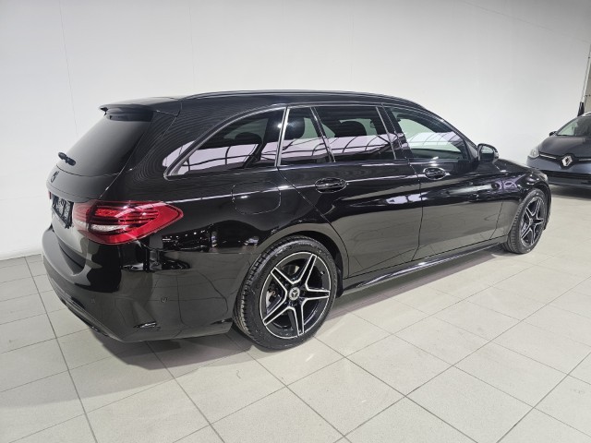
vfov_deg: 58.9
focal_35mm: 23
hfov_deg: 73.9
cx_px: 296
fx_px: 393
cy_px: 222
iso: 160
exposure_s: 1/100
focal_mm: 6.3
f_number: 1.7
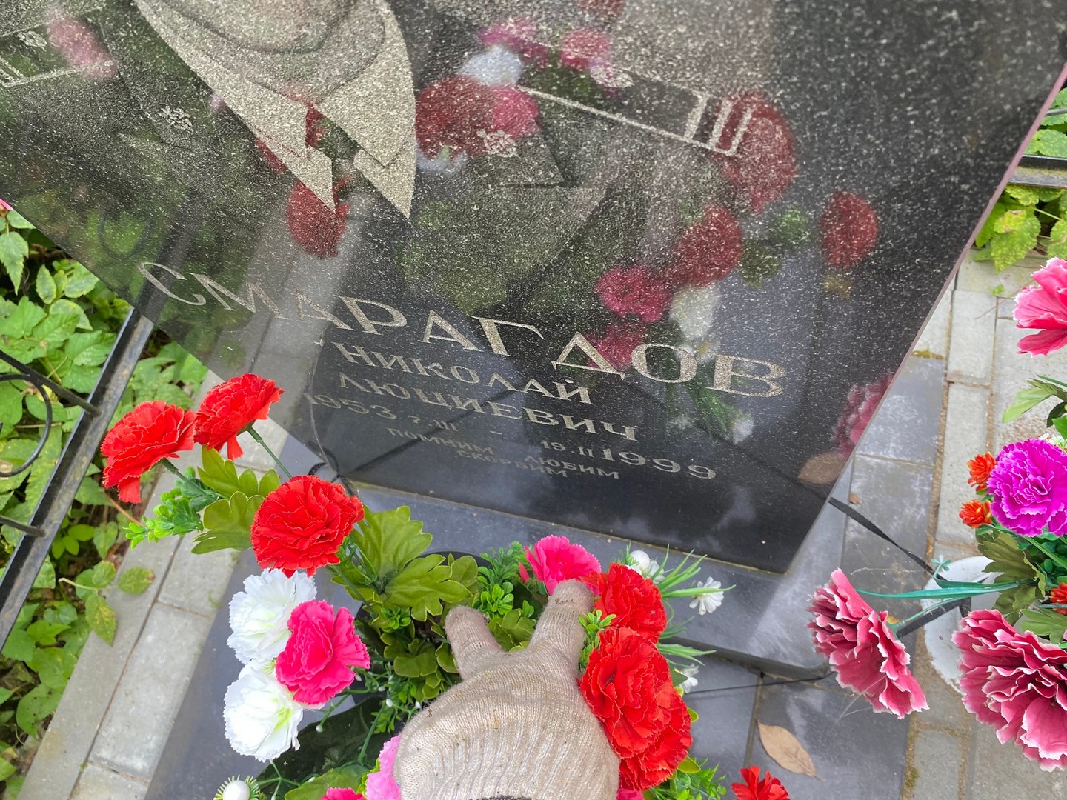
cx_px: 534
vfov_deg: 53.1
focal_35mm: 26
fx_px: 801
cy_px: 400
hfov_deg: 67.3
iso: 50
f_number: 1.8
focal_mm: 4.25
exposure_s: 1/122
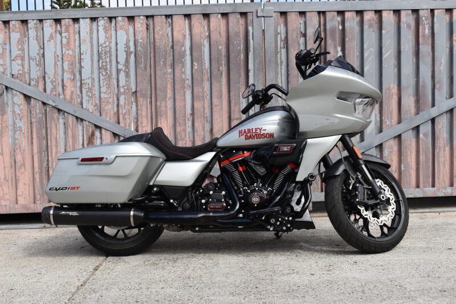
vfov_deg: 26.5
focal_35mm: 51
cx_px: 228
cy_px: 152
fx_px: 646
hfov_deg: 38.9
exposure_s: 1/250
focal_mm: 34
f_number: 8
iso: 110
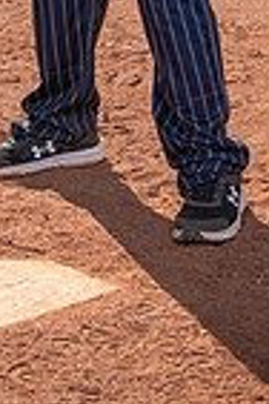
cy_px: -209
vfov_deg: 12.2
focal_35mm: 160
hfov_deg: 8.6
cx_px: 77
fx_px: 1793
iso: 200
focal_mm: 50
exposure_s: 1/250
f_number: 8
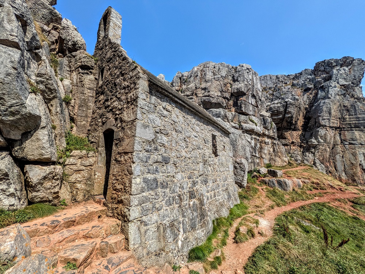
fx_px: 148
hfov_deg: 102.1
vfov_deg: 85.7
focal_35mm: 14
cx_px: 182
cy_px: 137
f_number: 2.2
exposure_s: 1/1003
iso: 43
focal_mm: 1.83
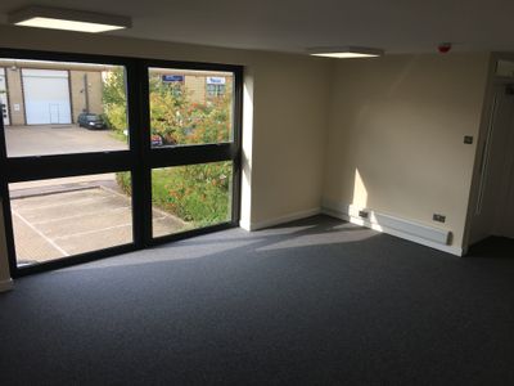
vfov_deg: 48.2
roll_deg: -2.2
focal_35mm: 29
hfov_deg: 61.7
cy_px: 193
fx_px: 431
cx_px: 257
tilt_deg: -13.9
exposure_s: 1/208
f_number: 2.2
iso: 25
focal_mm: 4.15
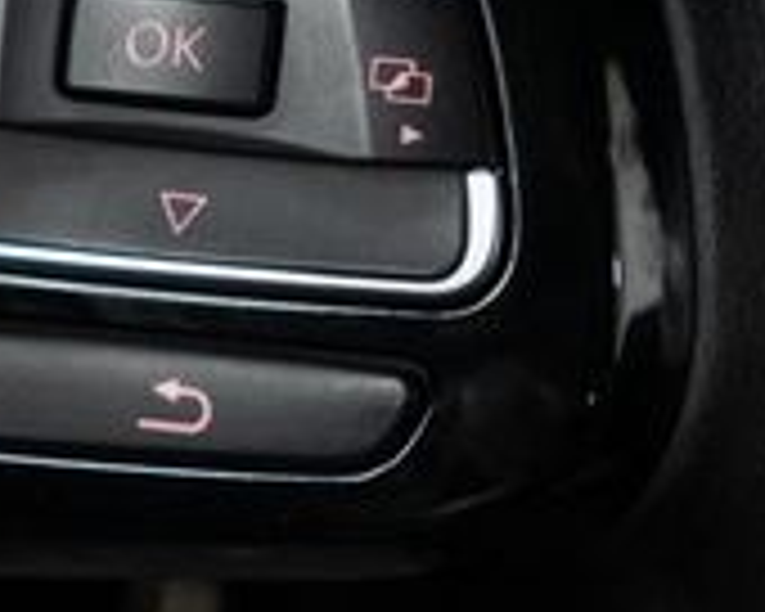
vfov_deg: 10.4
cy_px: 70
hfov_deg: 13.0
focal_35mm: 148
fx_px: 3351
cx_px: 144
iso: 1000
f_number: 3.2
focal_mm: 28
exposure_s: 1/40
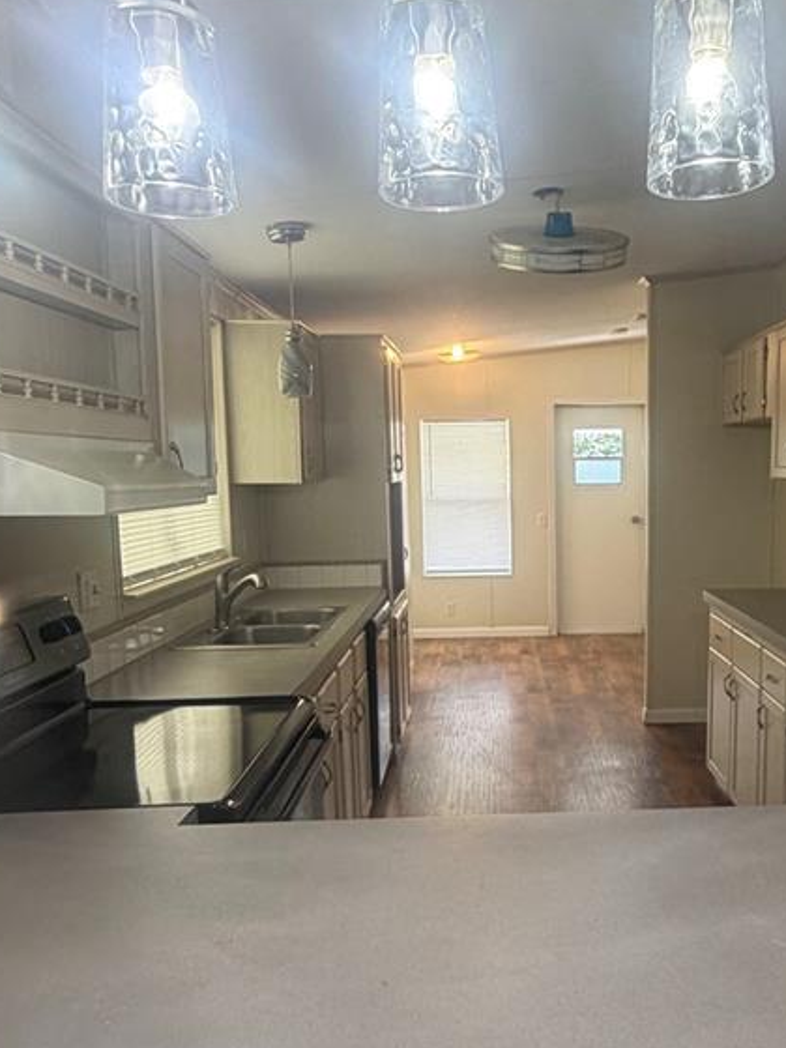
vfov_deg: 59.8
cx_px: 546
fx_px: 908
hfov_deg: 45.8
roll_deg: +0.3
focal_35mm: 30
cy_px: 590
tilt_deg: -7.0
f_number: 2.2
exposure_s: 1/120
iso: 200
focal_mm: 2.22
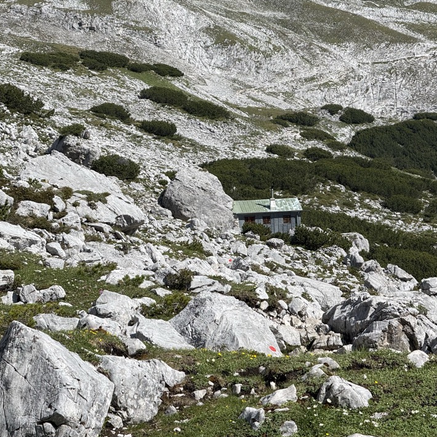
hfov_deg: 11.4
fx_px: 2185
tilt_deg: -2.2
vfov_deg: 11.4
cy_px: 222
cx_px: 276
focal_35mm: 153
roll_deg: +2.6
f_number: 2.8
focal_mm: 15.66
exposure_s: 1/1395
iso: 50
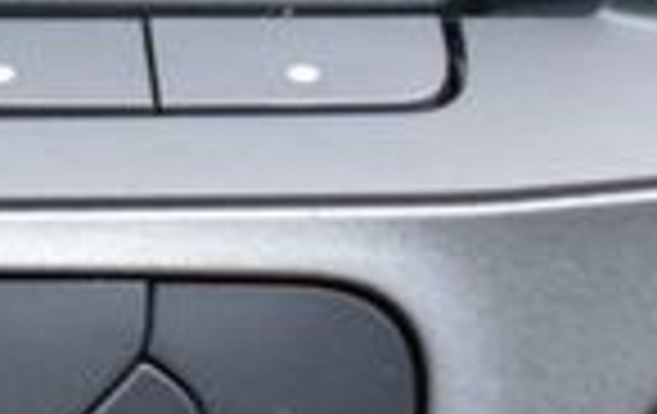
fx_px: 6591
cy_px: -441
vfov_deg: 3.6
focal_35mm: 367
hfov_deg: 5.7
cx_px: -171
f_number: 7.1
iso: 400
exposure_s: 1/30
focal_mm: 55
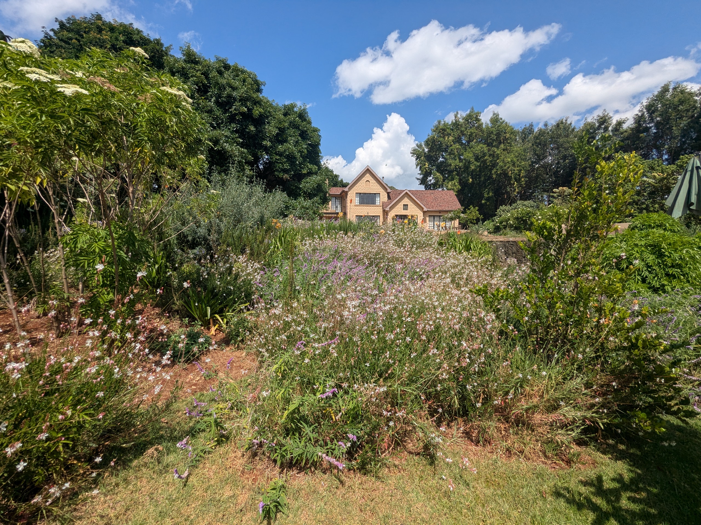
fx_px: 324
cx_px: 350
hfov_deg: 94.5
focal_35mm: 16
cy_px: 262
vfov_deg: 78.1
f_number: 2.2
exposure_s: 1/2066
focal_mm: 2.35
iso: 51
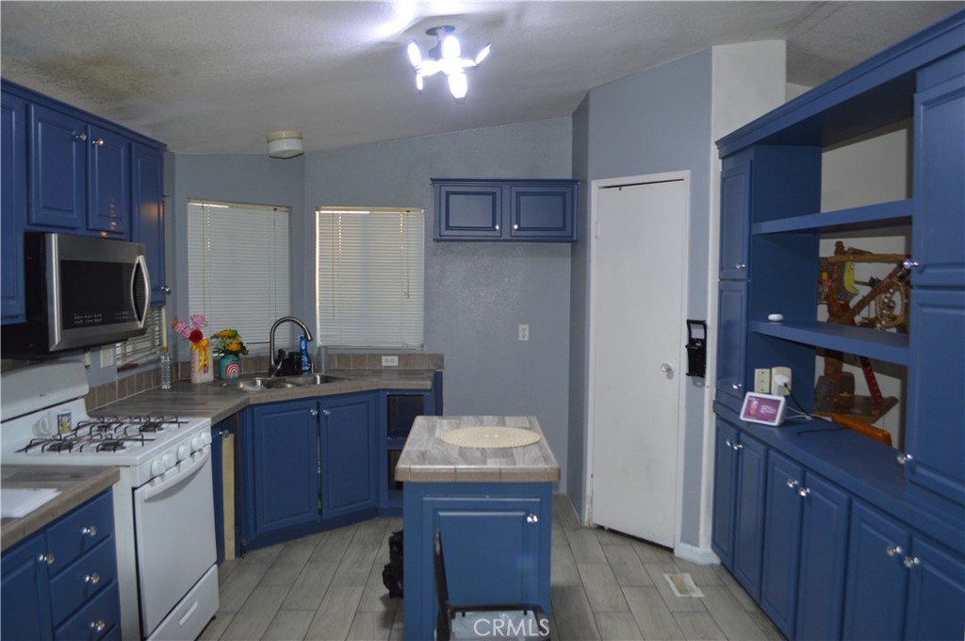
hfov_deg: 67.4
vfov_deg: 47.8
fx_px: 723
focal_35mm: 27
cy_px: 320
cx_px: 482
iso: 400
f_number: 4
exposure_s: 1/60
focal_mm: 18
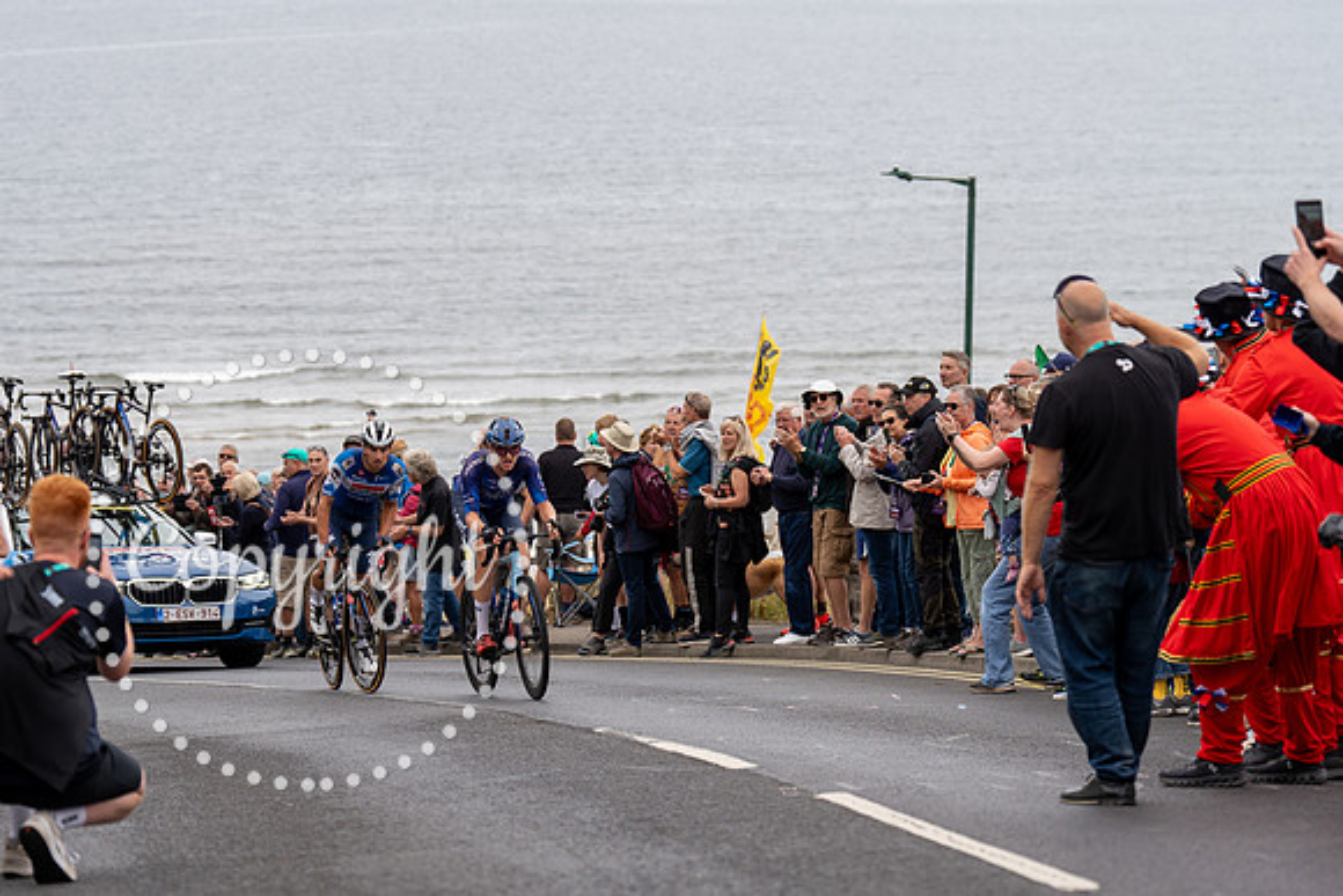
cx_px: 600
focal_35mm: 112
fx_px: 4188
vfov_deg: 12.2
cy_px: 444
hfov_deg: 18.2
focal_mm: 100
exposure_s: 1/1000
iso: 320
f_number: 3.5
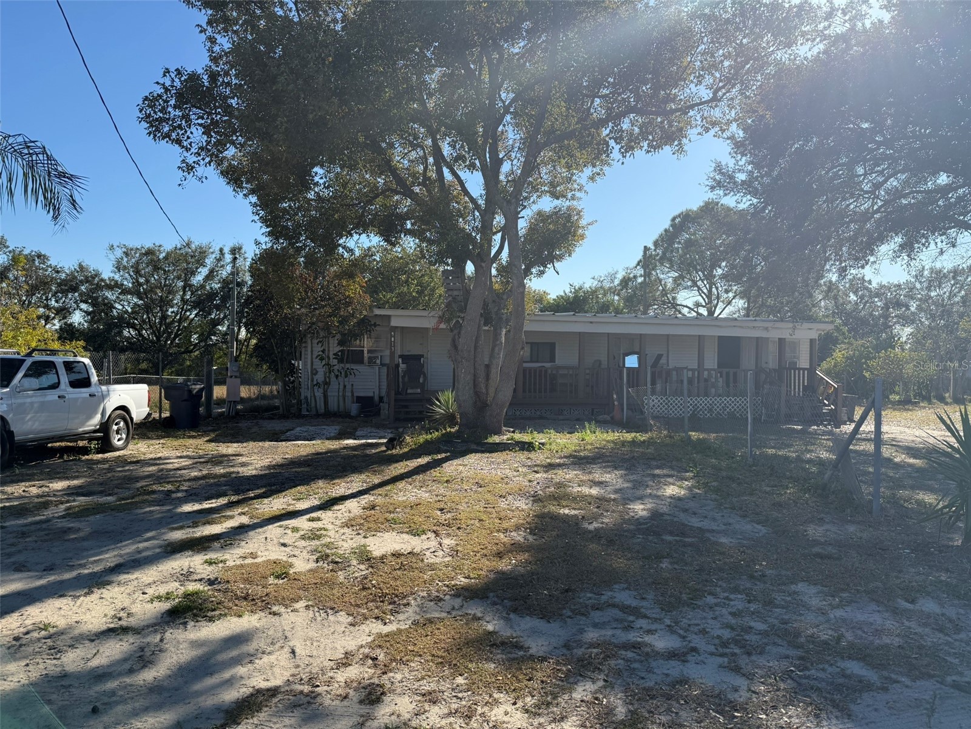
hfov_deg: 71.6
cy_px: 364
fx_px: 673
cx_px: 486
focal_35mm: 24
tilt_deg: +0.4
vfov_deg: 56.8
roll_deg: -0.7
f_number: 1.78
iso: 100
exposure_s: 1/3953
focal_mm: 6.76
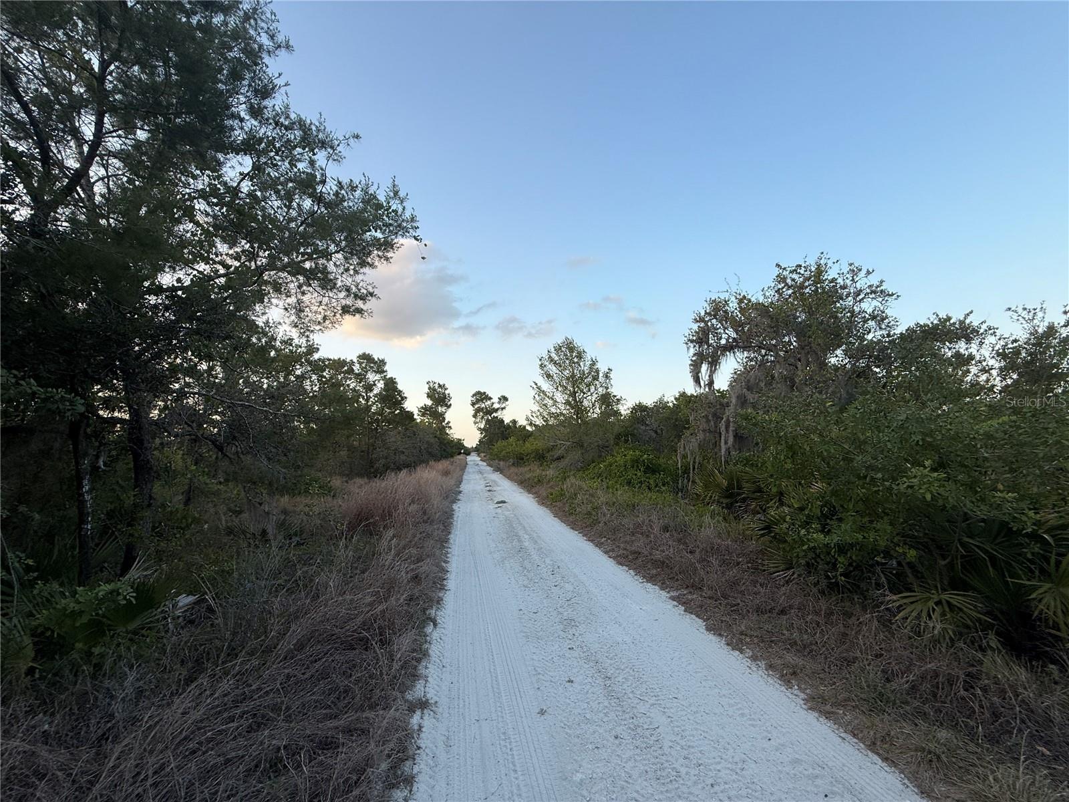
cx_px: 534
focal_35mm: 14
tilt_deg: +4.4
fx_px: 432
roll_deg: +1.2
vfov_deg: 85.7
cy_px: 401
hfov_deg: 102.1
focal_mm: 2.22
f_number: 2.2
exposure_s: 1/346
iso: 50
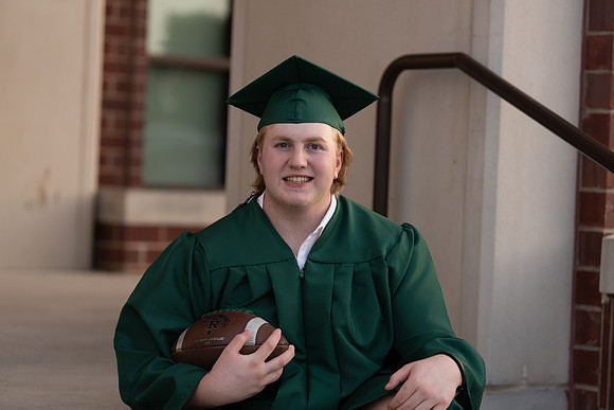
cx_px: 307
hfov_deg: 18.6
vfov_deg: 12.5
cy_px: 205
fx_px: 1876
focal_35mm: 110
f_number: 2.8
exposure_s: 1/640
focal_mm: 110
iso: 400
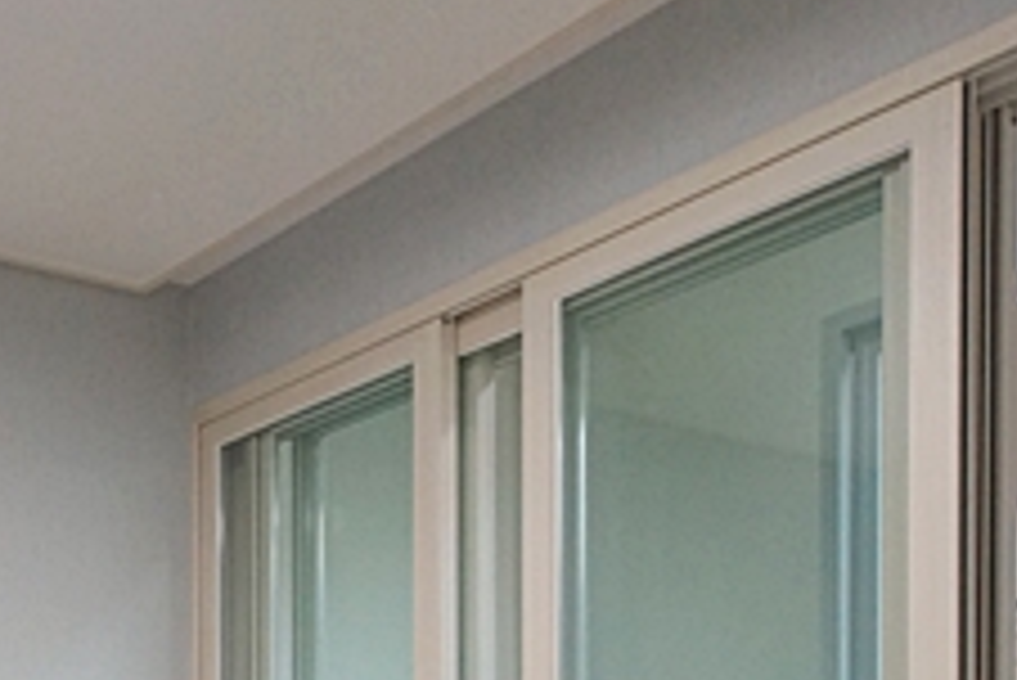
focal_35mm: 53
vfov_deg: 22.5
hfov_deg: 34.7
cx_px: 45
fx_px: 1498
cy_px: 919
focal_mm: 10
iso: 800
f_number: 4
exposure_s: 1/100
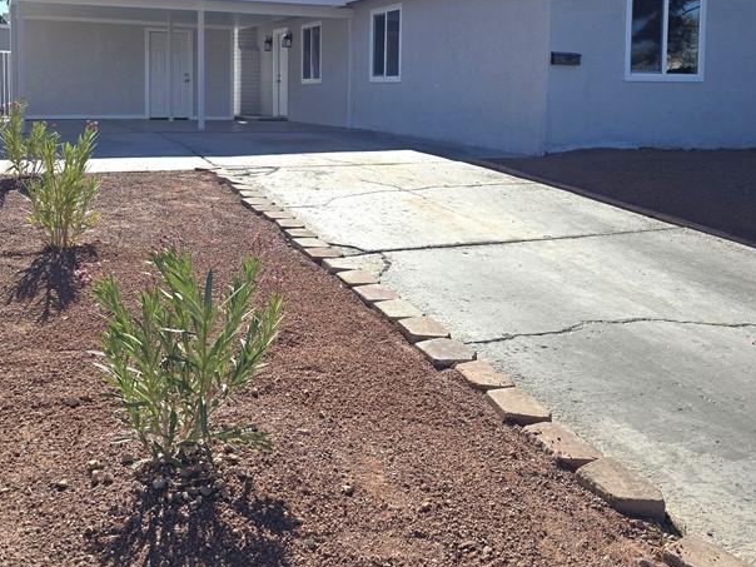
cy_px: 151
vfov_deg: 36.1
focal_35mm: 39
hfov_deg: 47.8
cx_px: 362
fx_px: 852
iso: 12
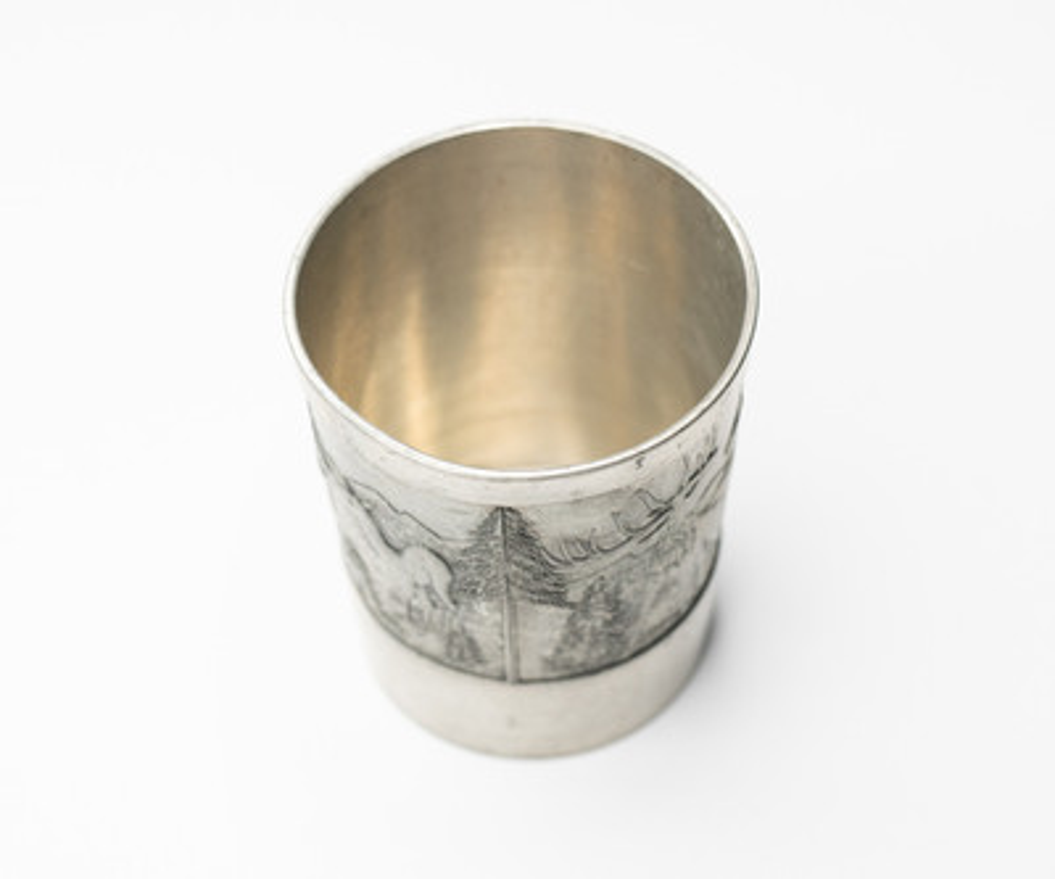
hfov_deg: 16.6
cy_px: 604
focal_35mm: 114
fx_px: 3613
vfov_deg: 13.8
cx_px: 538
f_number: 4.5
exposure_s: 1/125
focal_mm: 62
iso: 200
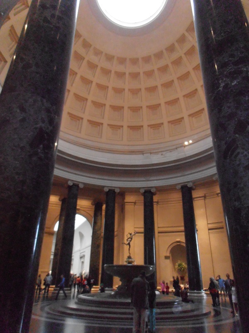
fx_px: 230
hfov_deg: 56.8
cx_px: 124
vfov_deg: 71.6
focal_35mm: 24
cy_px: 166
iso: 800
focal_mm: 4.2
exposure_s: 1/30
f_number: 3
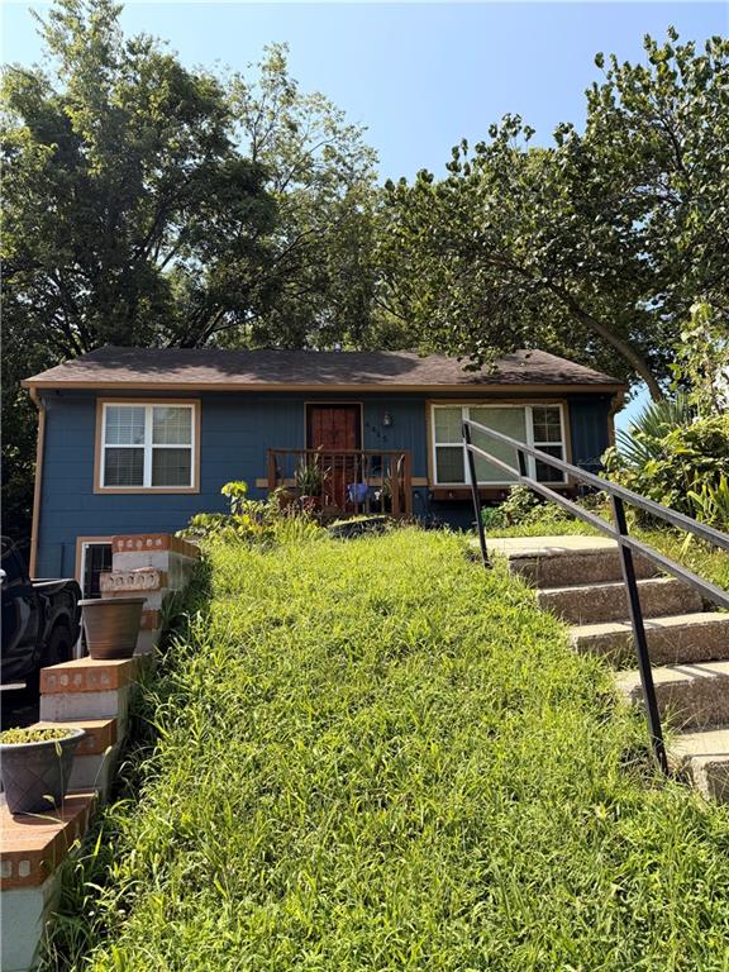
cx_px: 364
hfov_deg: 56.8
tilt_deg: +9.0
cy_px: 486
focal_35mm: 24
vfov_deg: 71.6
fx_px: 674
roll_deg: +0.8
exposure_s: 1/2299
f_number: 1.78
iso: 80
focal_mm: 6.76
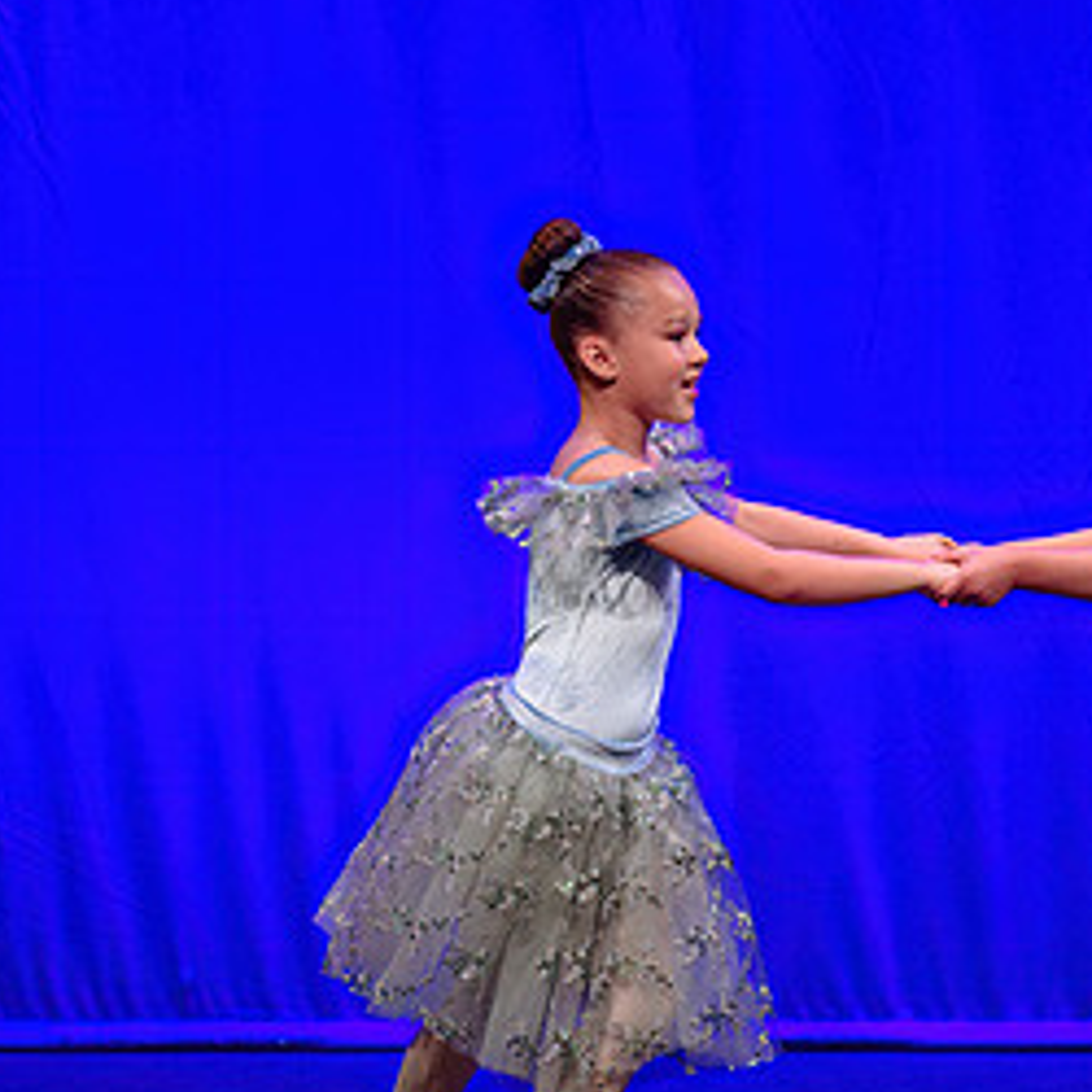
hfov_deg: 4.1
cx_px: 840
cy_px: 572
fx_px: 15347
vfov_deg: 4.1
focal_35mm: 430
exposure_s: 1/400
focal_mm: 170
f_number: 2.8
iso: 1600
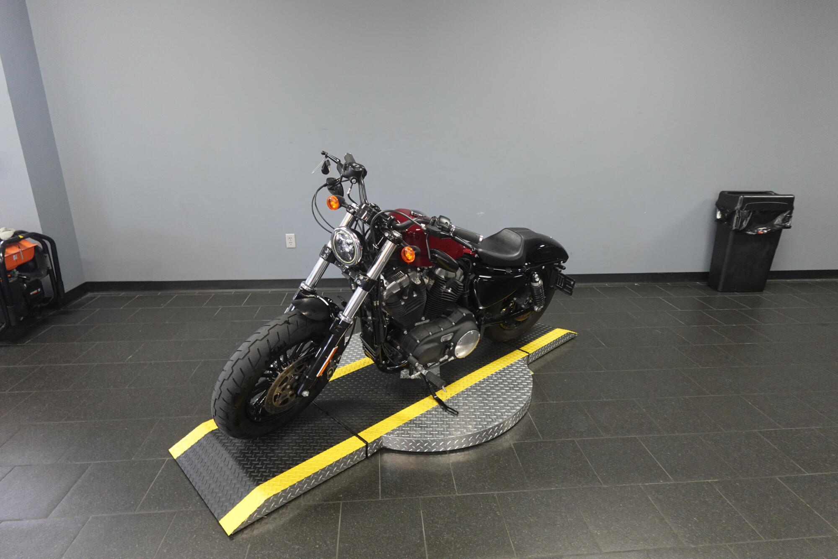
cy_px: 280
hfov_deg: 84.0
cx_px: 419
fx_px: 465
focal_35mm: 20
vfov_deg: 61.9
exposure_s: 1/80
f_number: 2
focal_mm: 7.6
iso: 640
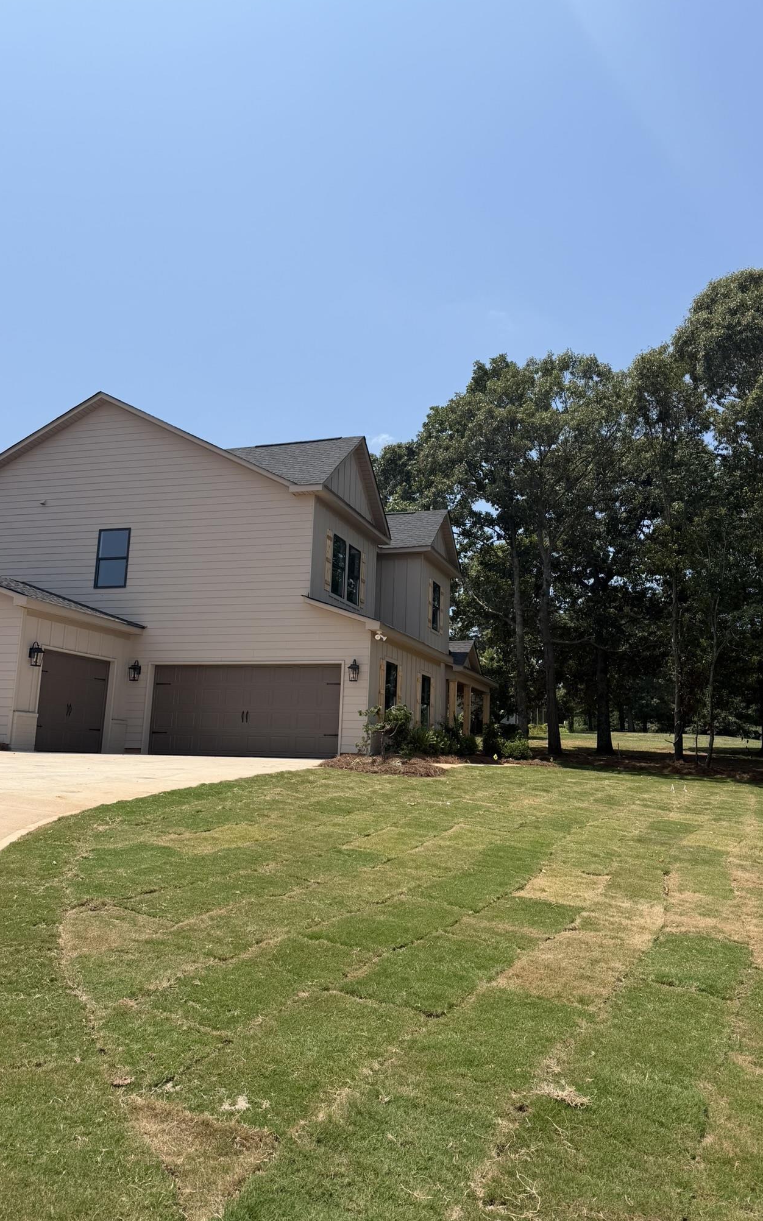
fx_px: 865
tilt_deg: +9.3
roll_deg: -1.9
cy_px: 607
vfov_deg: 70.4
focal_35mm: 26
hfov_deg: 47.6
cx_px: 397
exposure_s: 1/5319
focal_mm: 6.76
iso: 80
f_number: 1.78
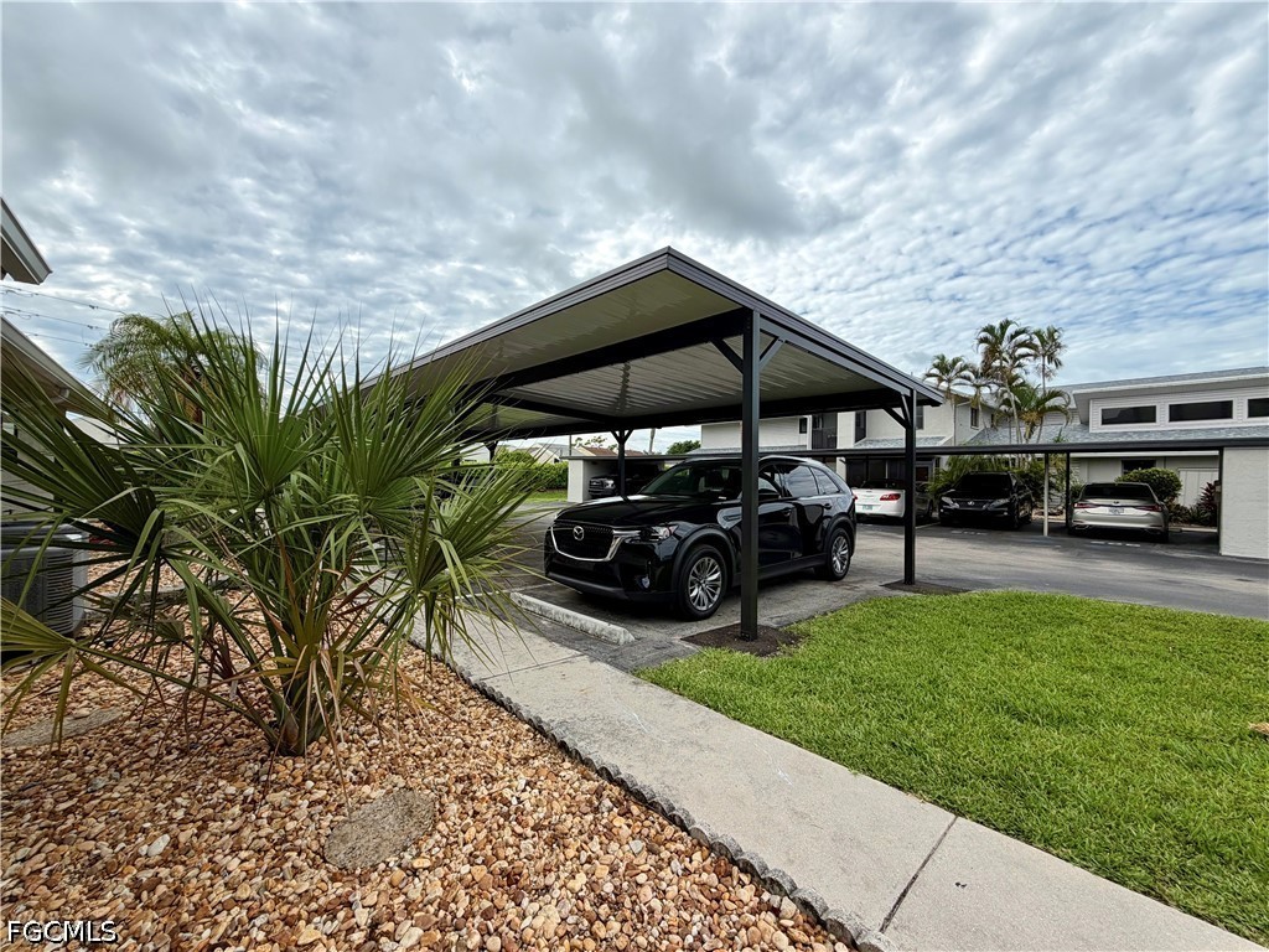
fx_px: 513
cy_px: 476
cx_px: 634
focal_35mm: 14
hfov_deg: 102.1
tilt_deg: +0.1
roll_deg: -0.8
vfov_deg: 85.7
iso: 25
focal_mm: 2.22
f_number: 2.2
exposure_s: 1/770
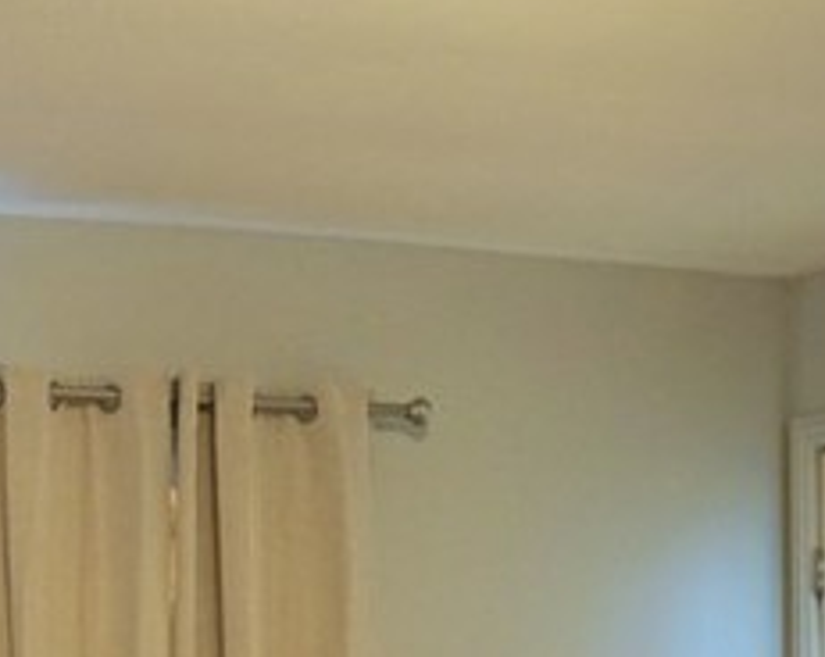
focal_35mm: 100
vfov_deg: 14.3
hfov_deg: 18.7
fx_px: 2438
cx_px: -14
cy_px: 1003
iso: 1600
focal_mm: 24
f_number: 2.8
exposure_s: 1/160
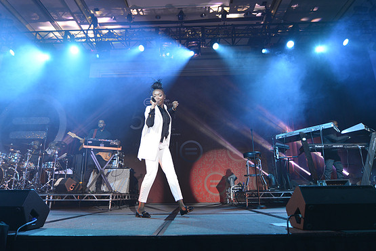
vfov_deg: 55.1
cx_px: 186
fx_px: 240
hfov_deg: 76.1
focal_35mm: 23
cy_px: 124
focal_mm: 22
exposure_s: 1/125
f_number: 5.6
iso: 800
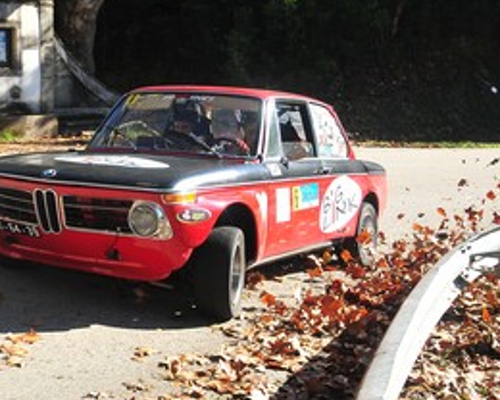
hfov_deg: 25.8
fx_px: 1080
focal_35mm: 73
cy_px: 151
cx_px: 138
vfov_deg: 20.9
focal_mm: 30
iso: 400
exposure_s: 1/800
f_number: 5
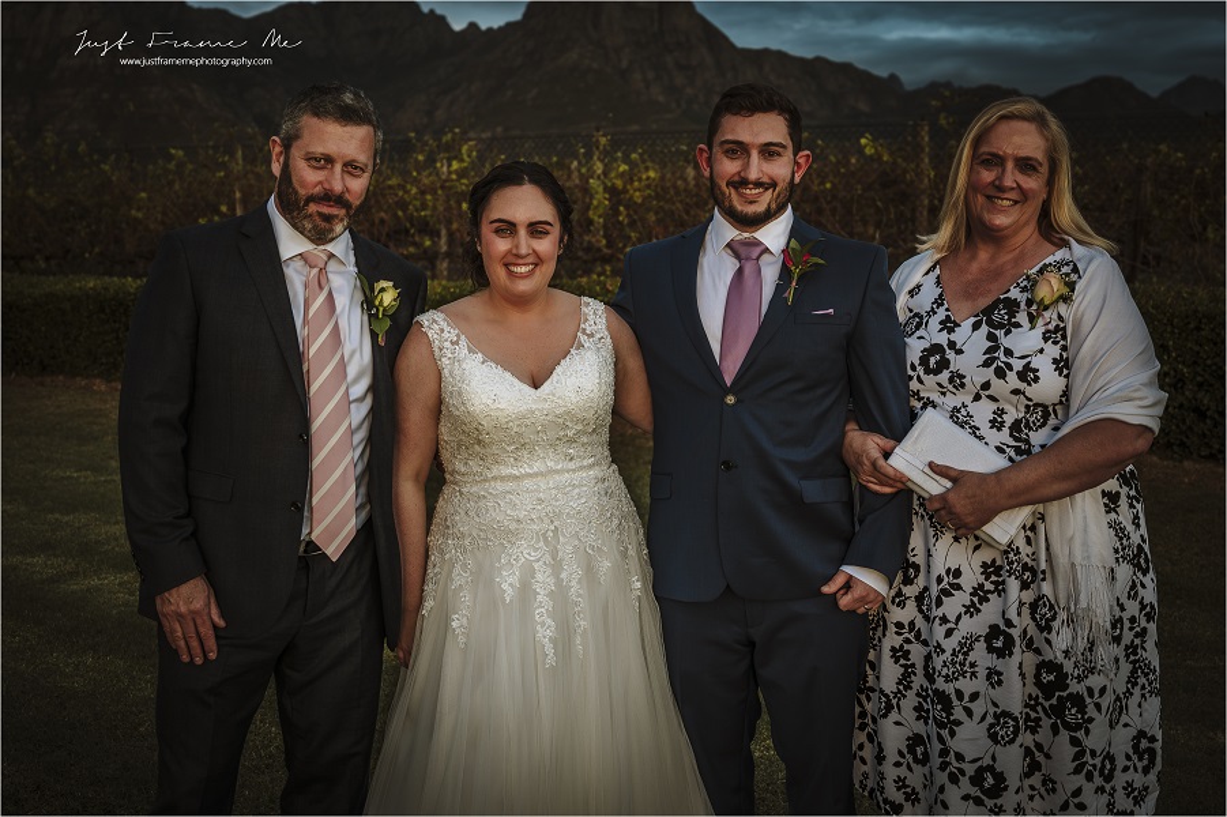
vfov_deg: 31.9
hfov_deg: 46.4
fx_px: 1431
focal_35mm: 42
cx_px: 614
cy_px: 408
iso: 100
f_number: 4
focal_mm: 42
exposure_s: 1/60
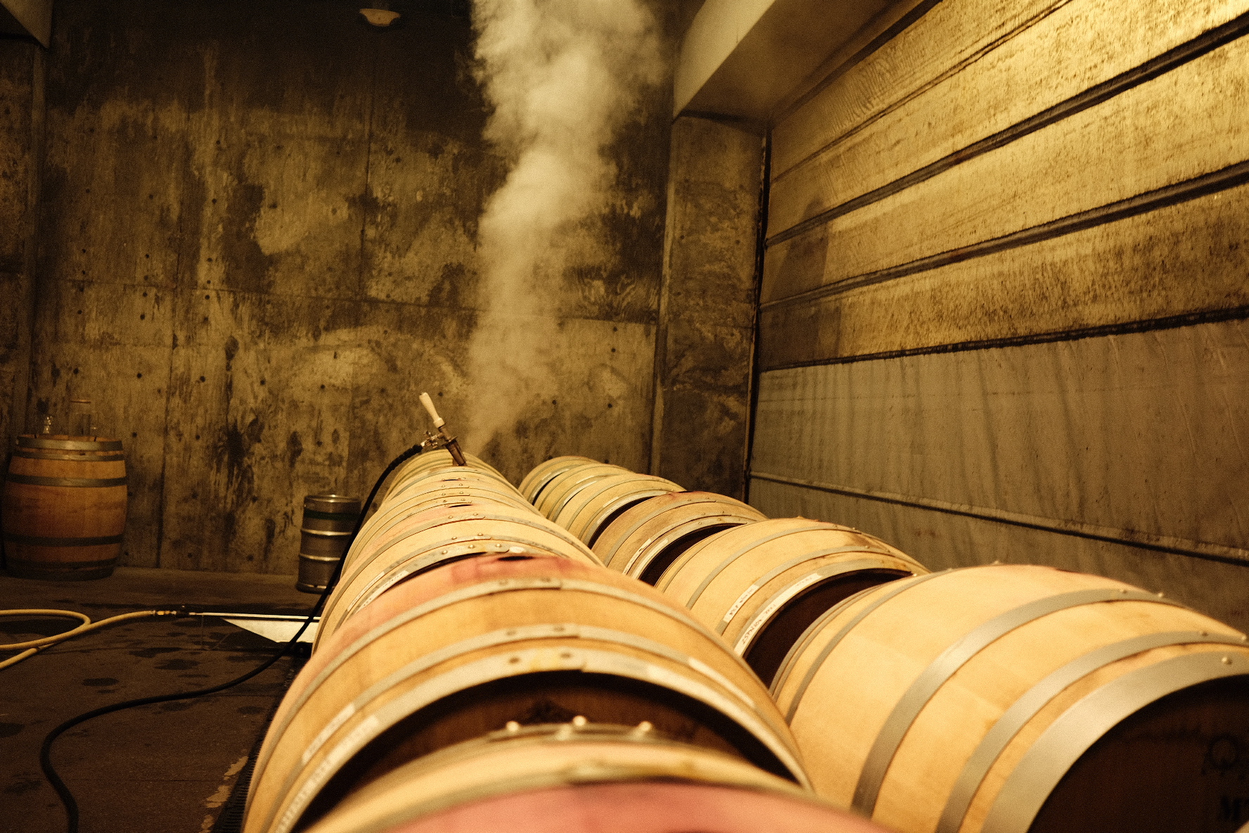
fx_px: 1214
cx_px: 624
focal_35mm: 35
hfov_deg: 54.4
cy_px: 416
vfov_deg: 37.9
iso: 640
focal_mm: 23
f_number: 2
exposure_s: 1/34
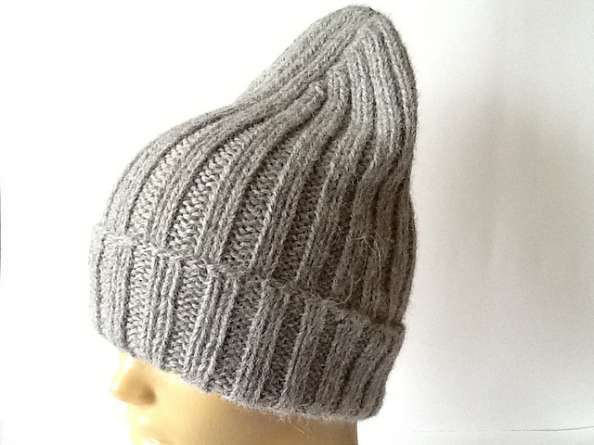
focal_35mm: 44
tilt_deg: -10.4
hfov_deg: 42.9
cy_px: 222
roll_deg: +0.4
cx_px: 297
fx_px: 755
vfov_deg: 32.9
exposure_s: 1/30
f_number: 2.4
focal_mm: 2.03
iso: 160
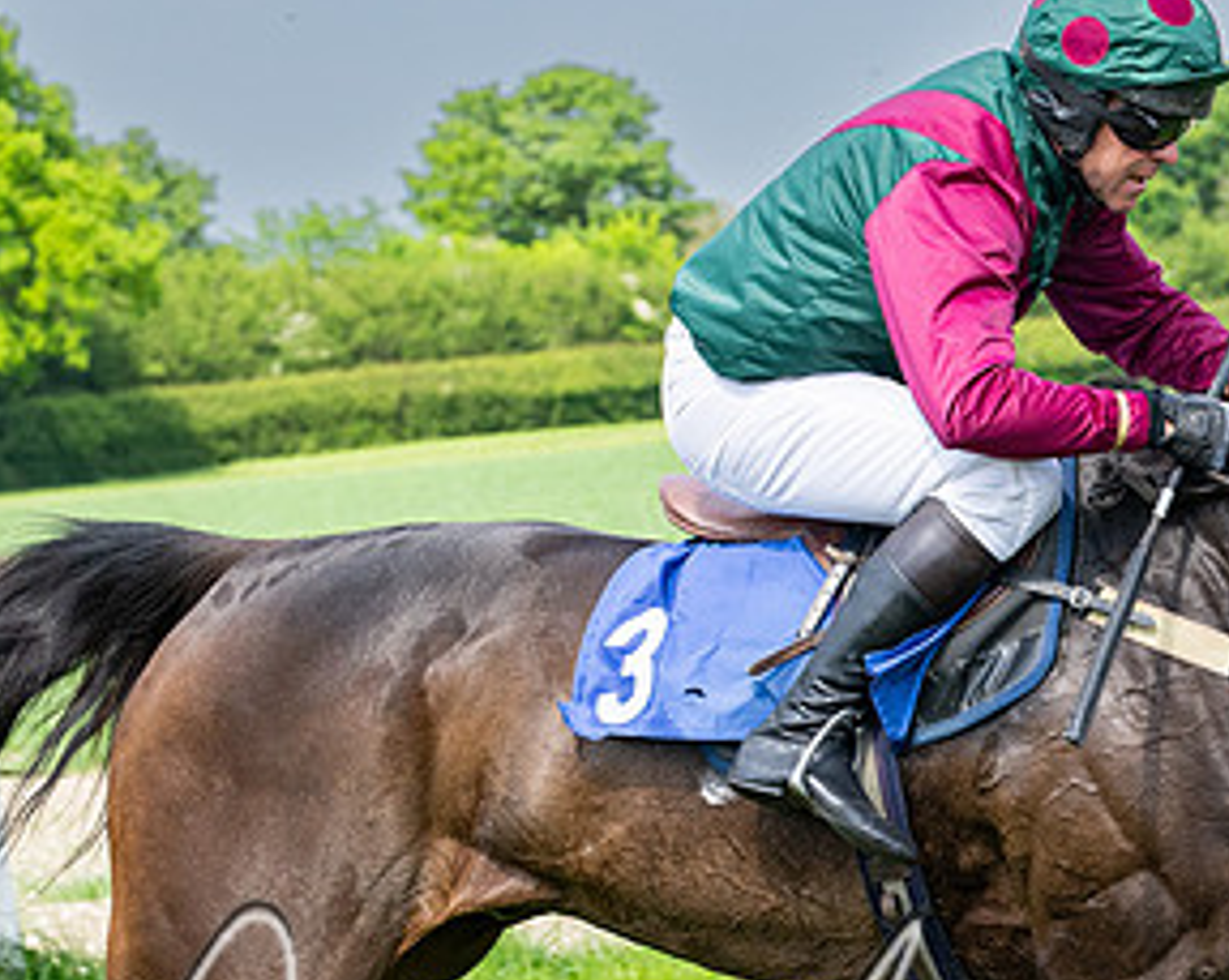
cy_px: 800
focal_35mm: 232
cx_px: 886
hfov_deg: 8.3
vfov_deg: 6.6
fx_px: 8430
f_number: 5
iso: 400
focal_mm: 70
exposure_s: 1/1250
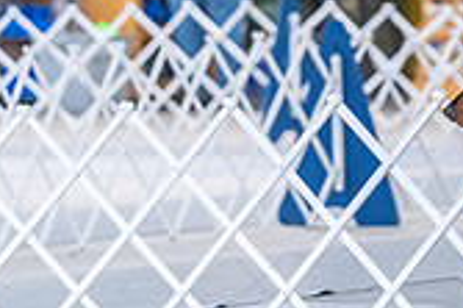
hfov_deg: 4.0
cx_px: 685
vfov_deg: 2.7
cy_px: 4
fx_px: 6578
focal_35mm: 512
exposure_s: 1/400
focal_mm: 147
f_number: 4
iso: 6400
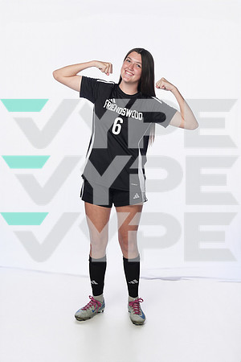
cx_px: 120
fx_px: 602
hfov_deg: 22.6
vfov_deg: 33.4
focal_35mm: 60
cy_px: 181
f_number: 8
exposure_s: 1/250
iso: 800
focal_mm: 60
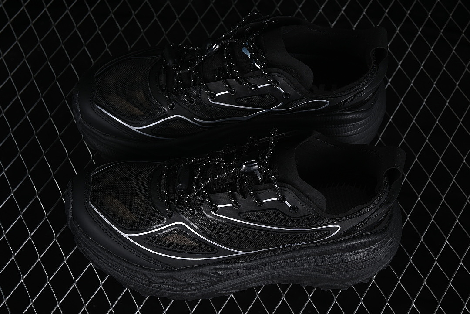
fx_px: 979
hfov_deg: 27.0
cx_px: 235
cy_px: 157
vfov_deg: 18.2
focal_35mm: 75
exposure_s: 1/60
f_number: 6.3
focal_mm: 50
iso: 160
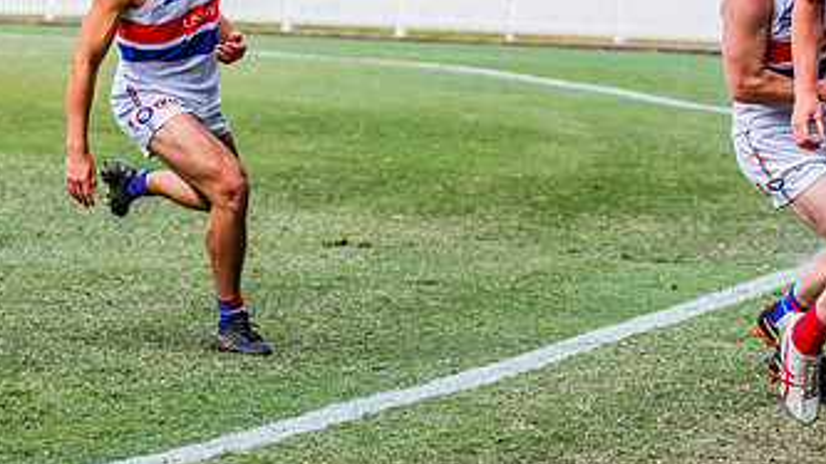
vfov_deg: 3.6
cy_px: 270
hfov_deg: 6.3
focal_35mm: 341
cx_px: 676
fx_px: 7466
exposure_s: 1/1600
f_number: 6.3
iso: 800
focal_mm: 170
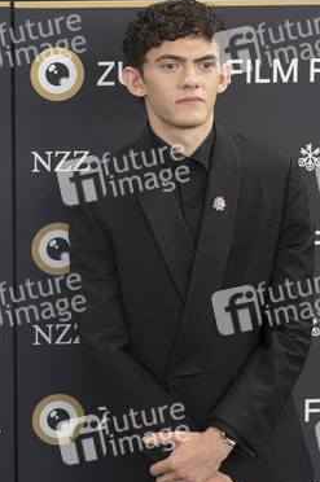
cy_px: 240
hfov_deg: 8.0
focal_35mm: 171
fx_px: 2286
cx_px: 161
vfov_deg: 12.0
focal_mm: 159
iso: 1600
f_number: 6.3
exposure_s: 1/400
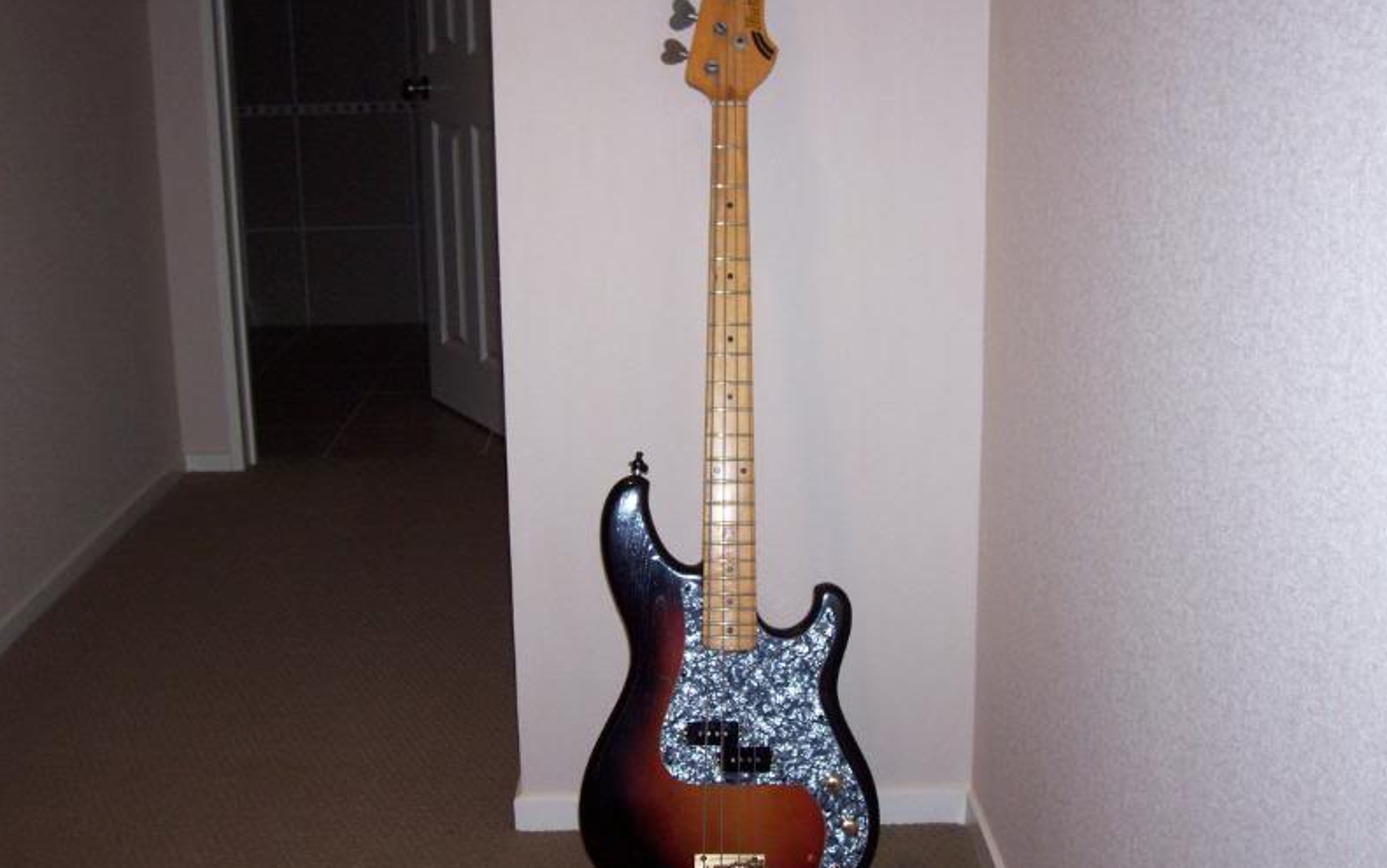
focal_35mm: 45
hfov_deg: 44.3
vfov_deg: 28.6
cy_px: 437
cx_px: 698
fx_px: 1702
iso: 140
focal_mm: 7
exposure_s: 1/120
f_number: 2.9
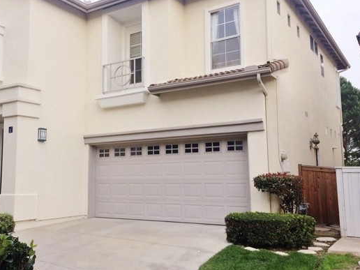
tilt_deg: +6.8
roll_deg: +1.4
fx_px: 374
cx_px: 146
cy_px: 127
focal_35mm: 36
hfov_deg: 51.1
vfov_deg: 39.6
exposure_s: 1/216
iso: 32
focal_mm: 4.15
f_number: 2.2
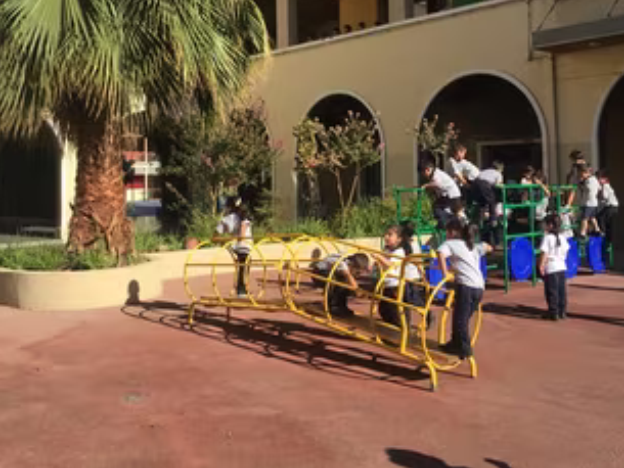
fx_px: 685
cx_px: 299
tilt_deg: +1.0
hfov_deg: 48.9
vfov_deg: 37.4
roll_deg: +0.2
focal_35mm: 38
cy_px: 163
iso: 32
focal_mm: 4.15
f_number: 2.2
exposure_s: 1/1522
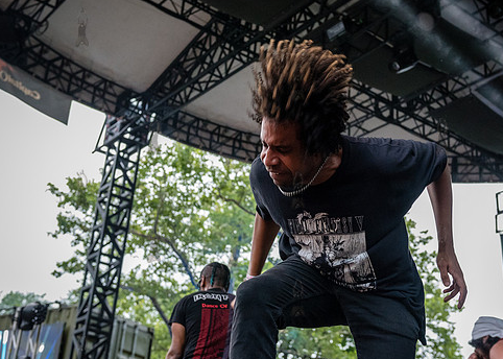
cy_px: 156
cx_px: 293
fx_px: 785
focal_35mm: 55
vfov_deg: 25.7
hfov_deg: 35.4
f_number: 3.5
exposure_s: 1/320
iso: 4000
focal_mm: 38
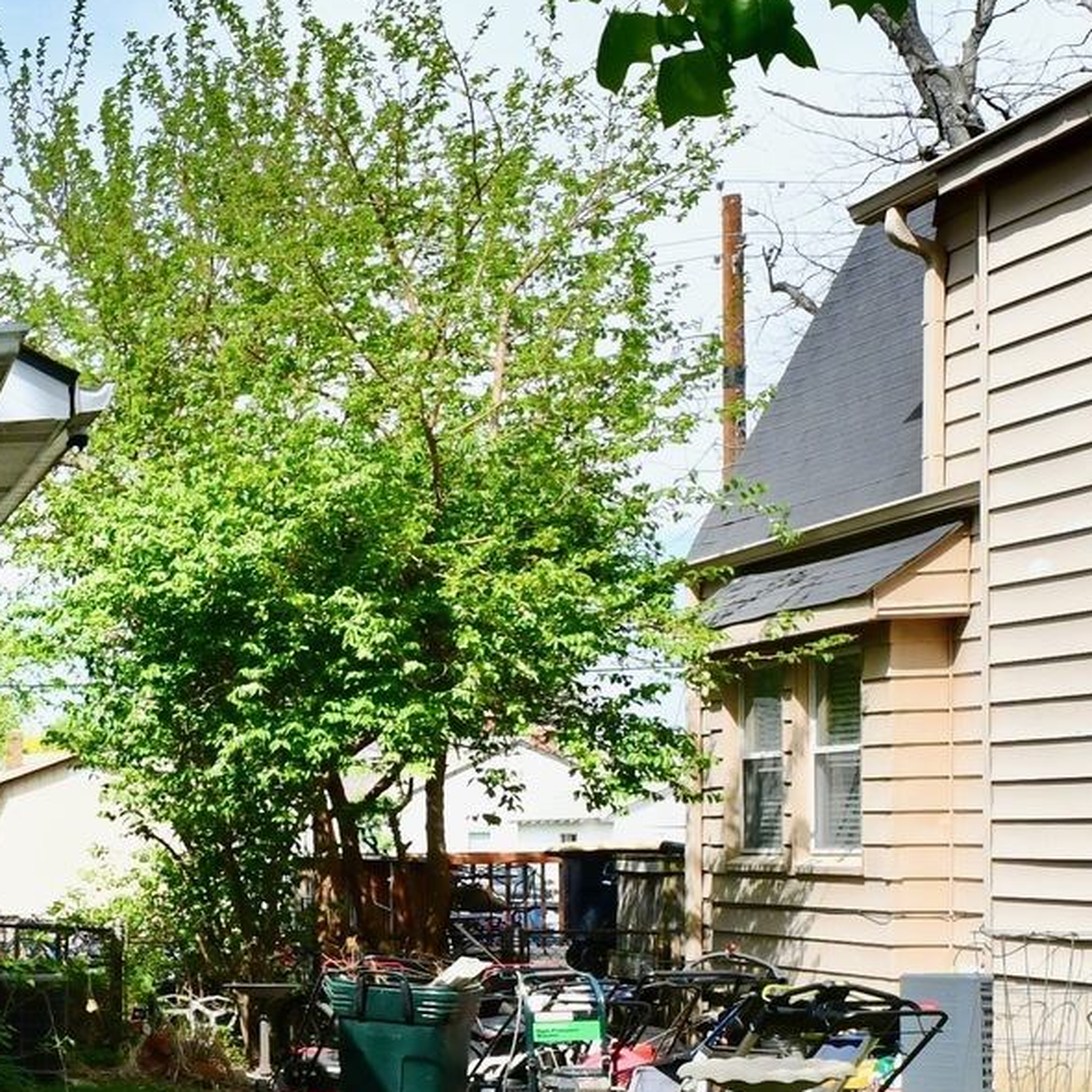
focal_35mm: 62
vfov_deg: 27.1
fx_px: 2213
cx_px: -972
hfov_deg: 19.3
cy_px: 907
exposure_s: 1/500
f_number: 11
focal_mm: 14
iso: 640
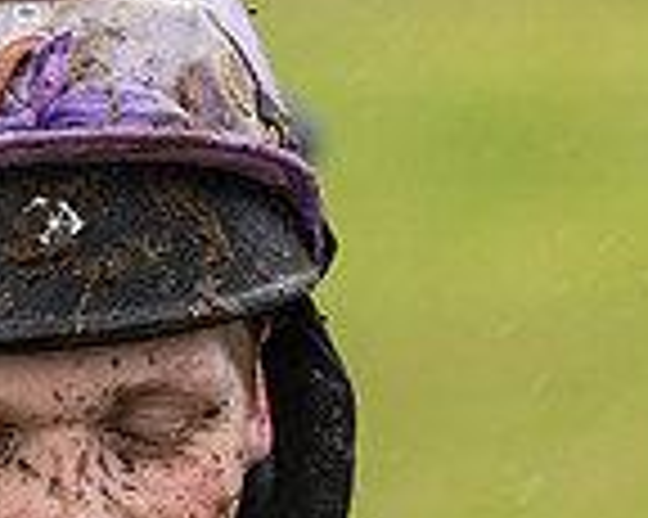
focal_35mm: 881
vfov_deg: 1.8
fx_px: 16885
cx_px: 145
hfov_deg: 2.2
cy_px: 631
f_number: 5
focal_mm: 200
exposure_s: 1/500
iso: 800
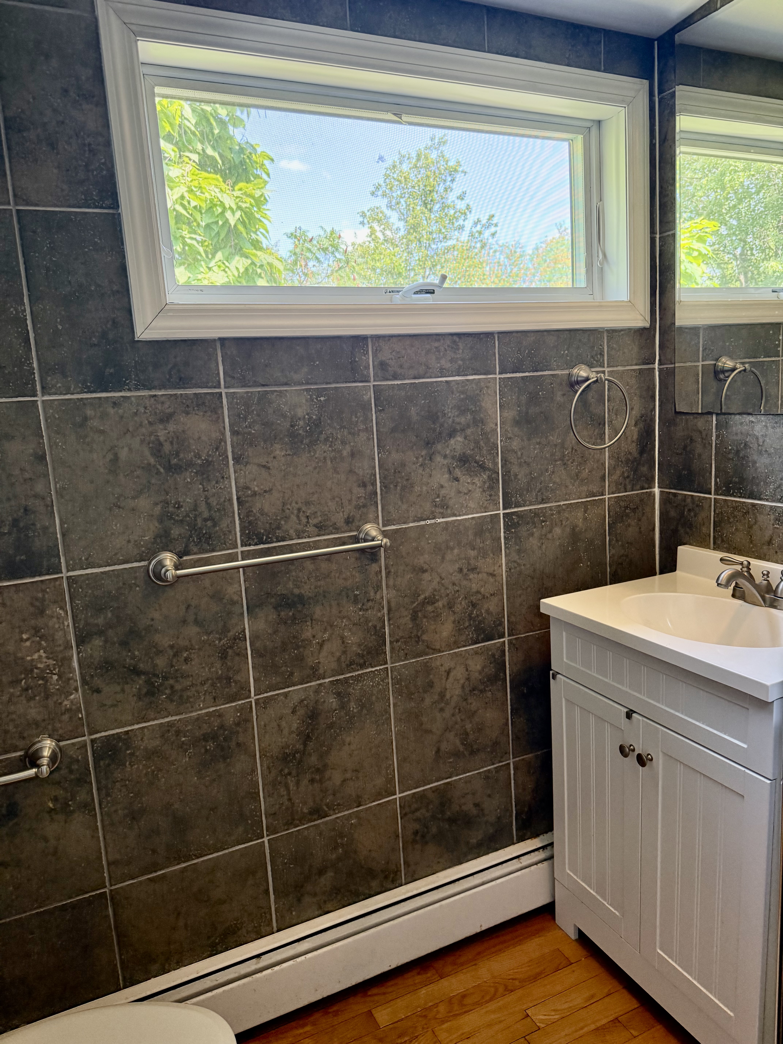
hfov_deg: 56.8
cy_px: 522
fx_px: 724
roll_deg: +2.6
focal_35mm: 24
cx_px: 392
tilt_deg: -6.1
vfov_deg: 71.6
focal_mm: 6.76
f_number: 1.78
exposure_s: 1/74
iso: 200
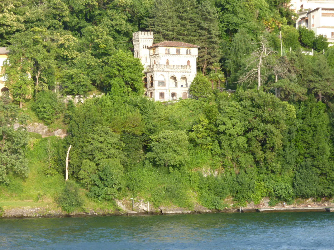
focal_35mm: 137
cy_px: 125
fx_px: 1322
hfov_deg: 14.4
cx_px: 167
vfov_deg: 10.8
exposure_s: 1/200
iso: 160
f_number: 4.5
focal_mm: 22.5
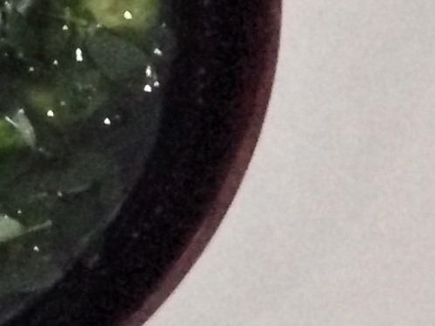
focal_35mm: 208
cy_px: -231
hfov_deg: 8.3
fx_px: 2614
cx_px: -793
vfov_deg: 7.0
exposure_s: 1/20
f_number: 2.4
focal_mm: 4.12
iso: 400
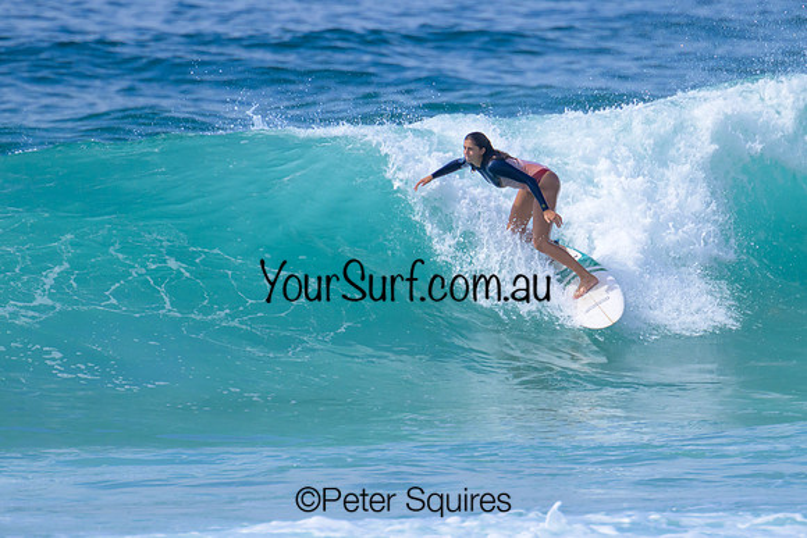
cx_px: 476
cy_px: 313
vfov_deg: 1.3
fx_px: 24533
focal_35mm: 1094
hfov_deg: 1.9
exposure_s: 1/2000
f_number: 11
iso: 640
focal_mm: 800
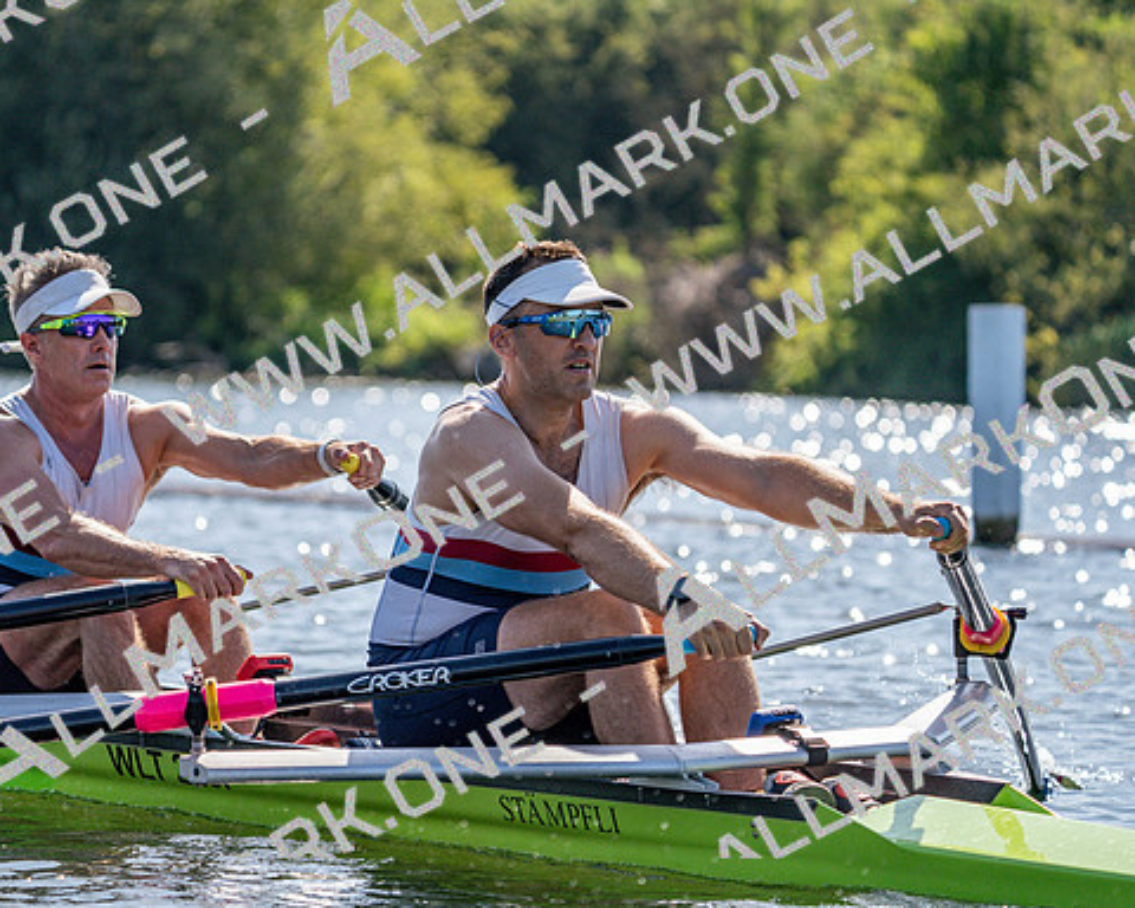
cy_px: 453
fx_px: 7625
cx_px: 454
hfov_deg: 8.5
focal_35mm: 227
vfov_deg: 6.8
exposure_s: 1/2000
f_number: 5.6
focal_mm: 200
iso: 320
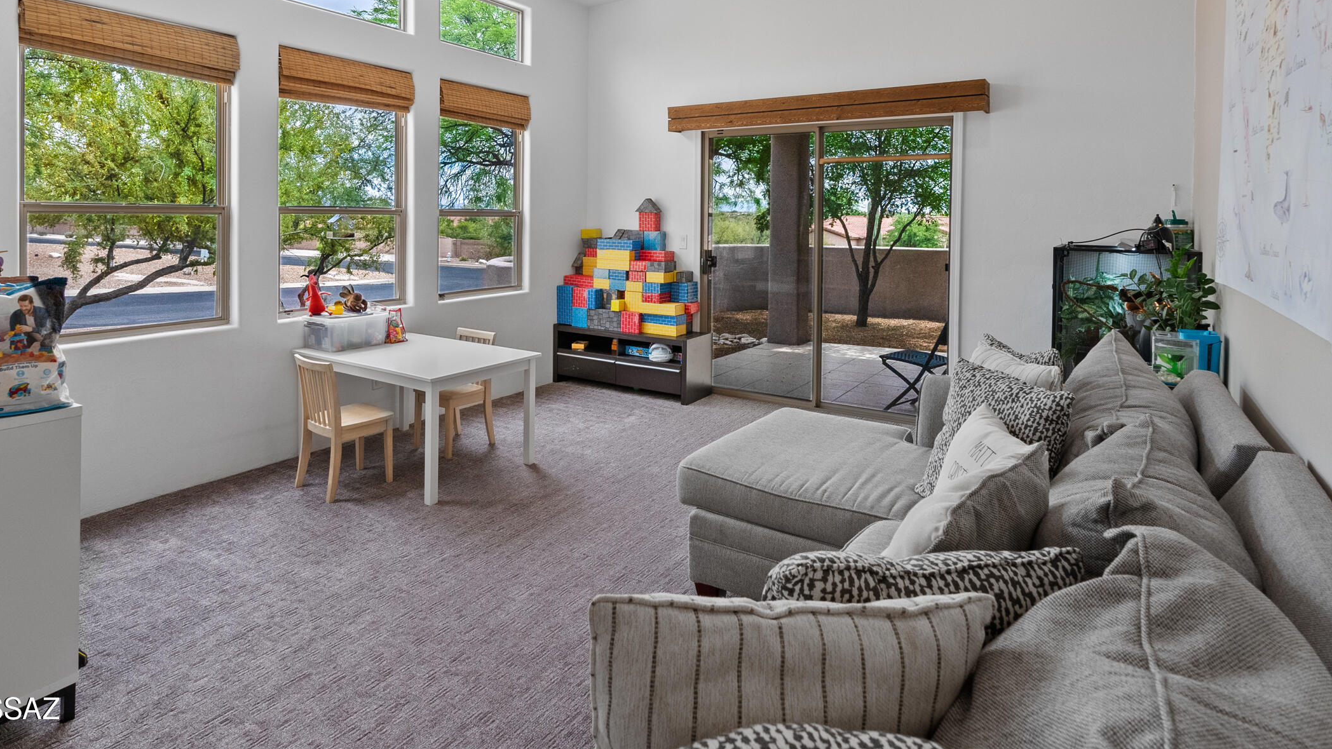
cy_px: 226
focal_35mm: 20
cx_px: 640
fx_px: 706
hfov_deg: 86.6
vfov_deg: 54.3
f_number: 8
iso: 640
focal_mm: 16
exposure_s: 1/8
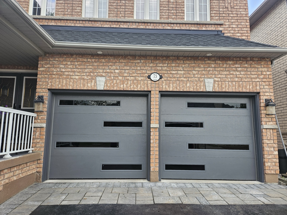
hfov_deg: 73.9
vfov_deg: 58.9
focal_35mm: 23
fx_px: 191
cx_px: 144
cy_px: 108
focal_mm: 5.4
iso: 80
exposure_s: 1/719
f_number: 1.8
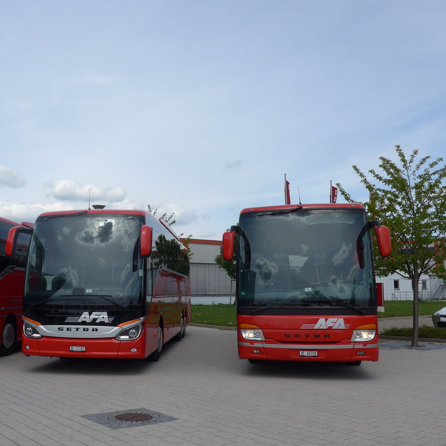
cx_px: 129
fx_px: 539
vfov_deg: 44.9
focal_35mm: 37
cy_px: 225
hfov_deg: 43.9
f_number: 3.2
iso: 80
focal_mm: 6
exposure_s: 1/1600
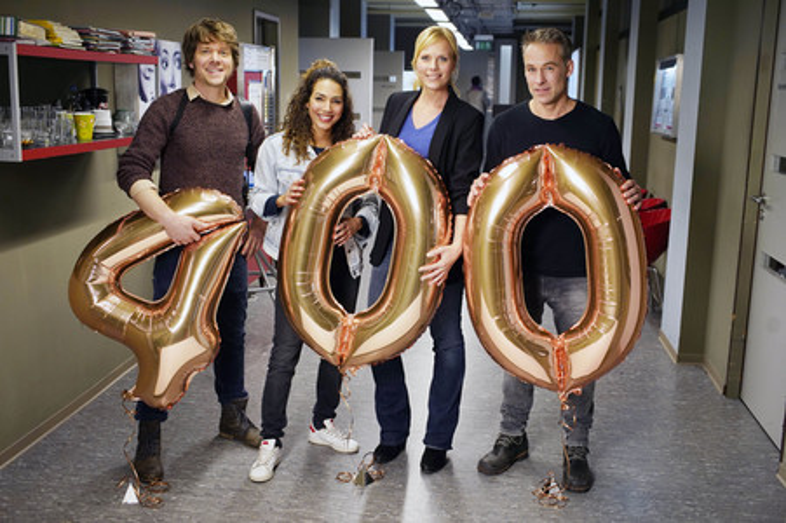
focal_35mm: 40
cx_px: 393
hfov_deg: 48.5
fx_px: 873
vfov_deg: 33.4
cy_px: 262
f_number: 4
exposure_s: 1/80
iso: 1600
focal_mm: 40
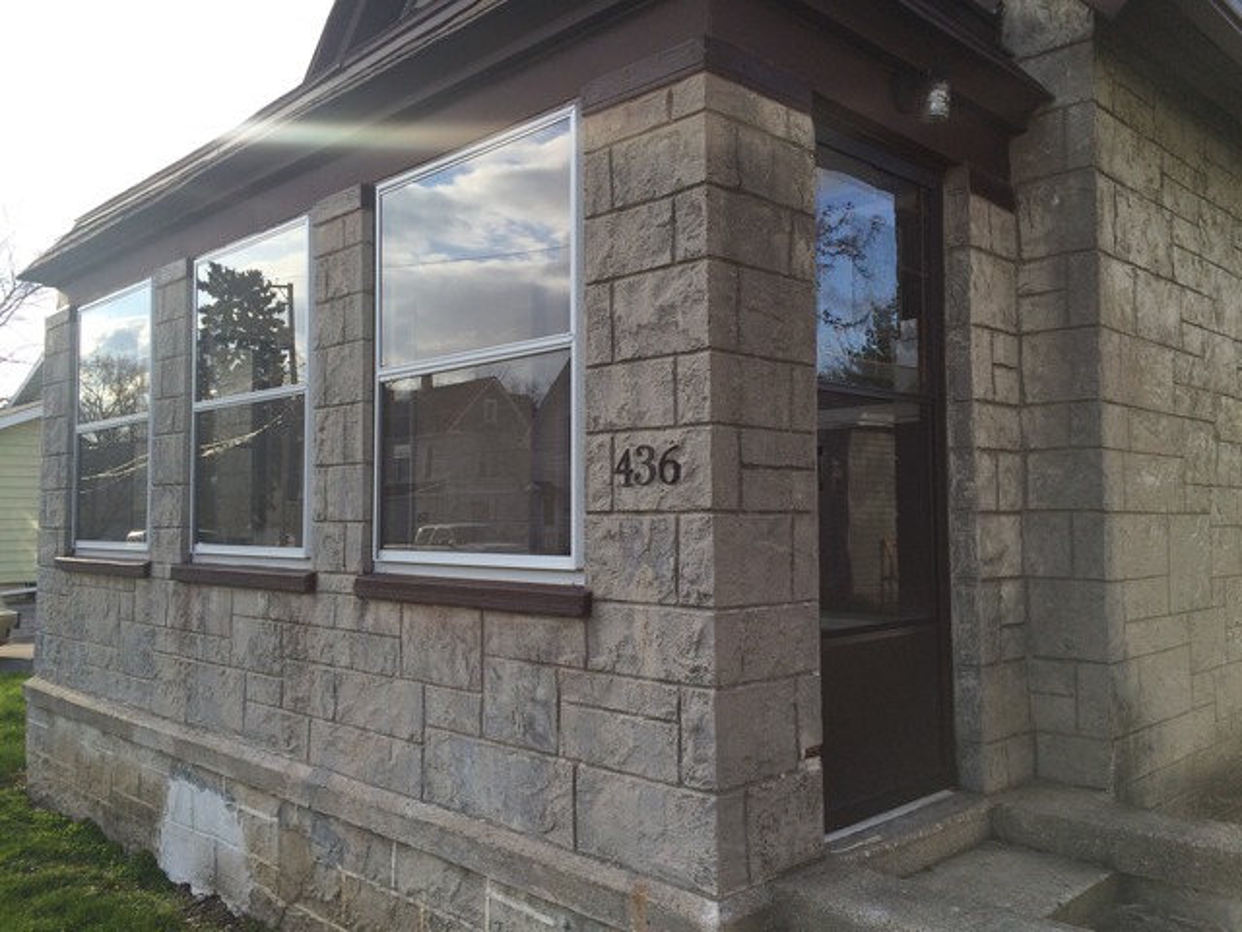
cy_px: 466
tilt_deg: +2.6
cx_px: 621
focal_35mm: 29
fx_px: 1041
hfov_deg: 61.7
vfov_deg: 48.2
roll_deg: +1.2
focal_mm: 4.15
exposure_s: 1/651
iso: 32
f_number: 2.2
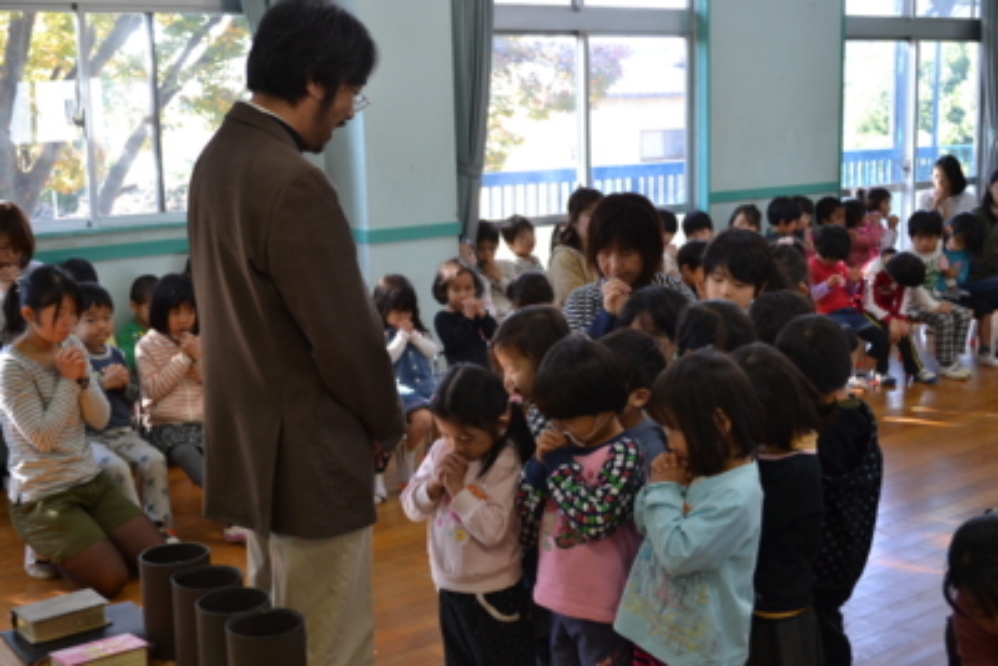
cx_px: 499
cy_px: 333
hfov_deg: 41.1
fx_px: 1331
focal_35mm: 48
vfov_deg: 28.1
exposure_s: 1/40
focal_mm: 32
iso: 400
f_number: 4.8
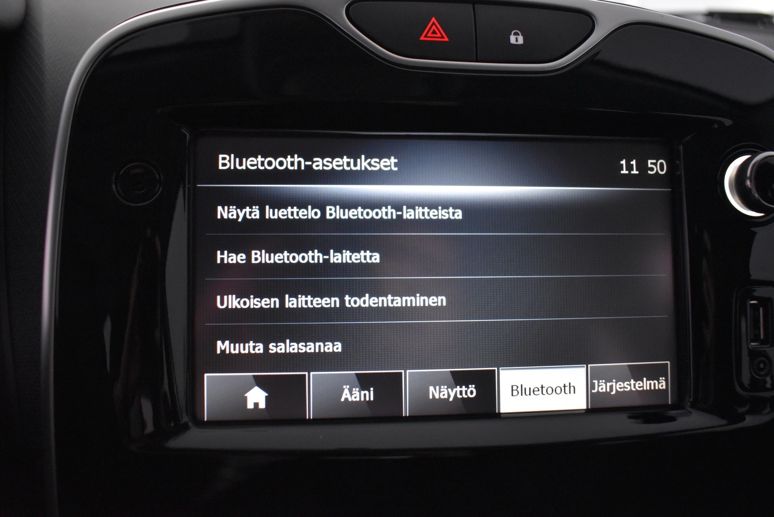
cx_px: 393
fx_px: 624
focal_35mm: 29
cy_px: 260
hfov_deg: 63.6
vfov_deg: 45.0
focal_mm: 18
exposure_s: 1/125
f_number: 4
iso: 3200
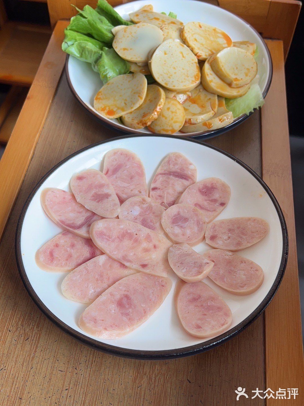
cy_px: 203
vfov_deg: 61.7
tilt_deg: -57.6
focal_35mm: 29
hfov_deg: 48.2
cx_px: 152
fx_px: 340
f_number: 1.5
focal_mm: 5.7
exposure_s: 1/98
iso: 40
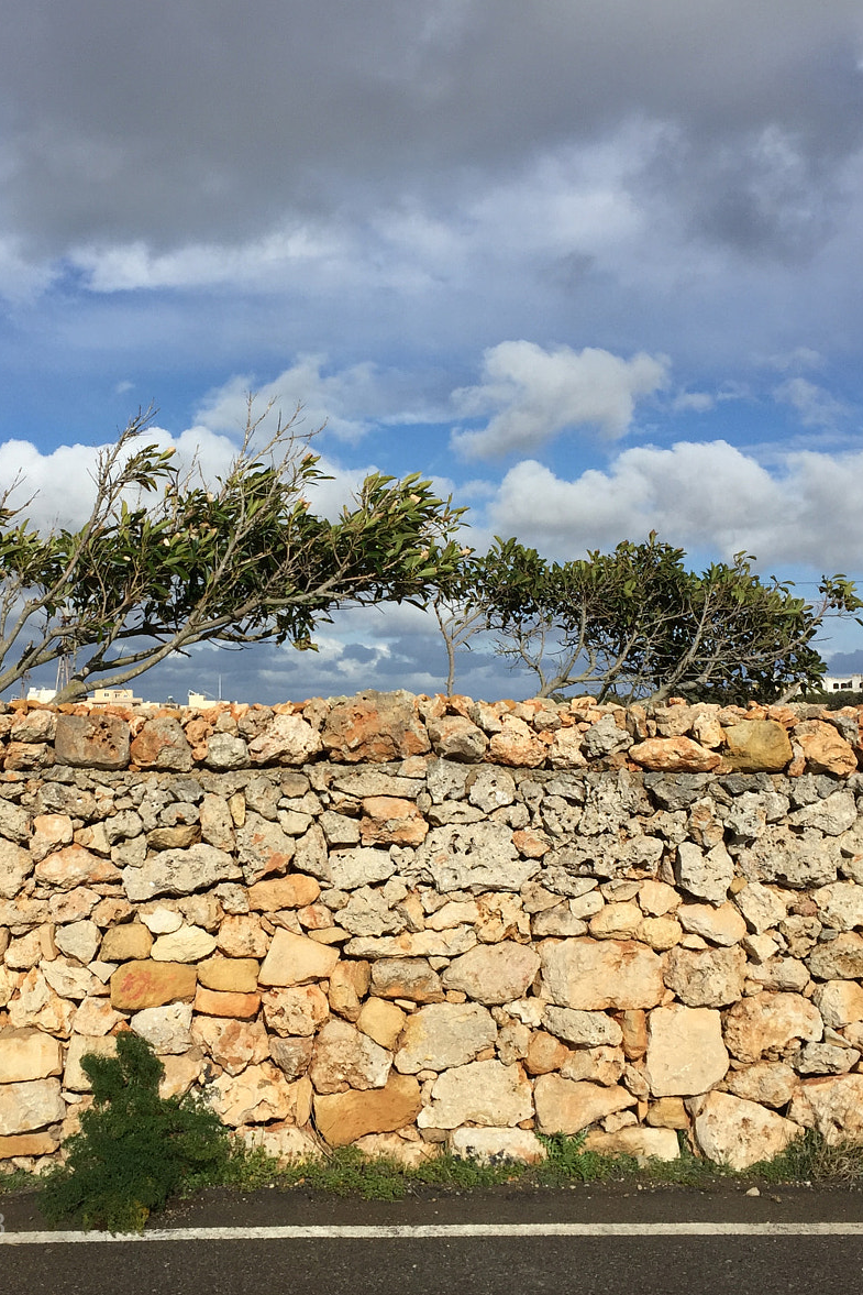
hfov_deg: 32.4
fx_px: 1474
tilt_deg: +3.3
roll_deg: -0.2
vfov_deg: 47.4
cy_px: 651
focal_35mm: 41
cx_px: 310
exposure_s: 1/4405
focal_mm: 4.15
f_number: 2.2
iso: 32
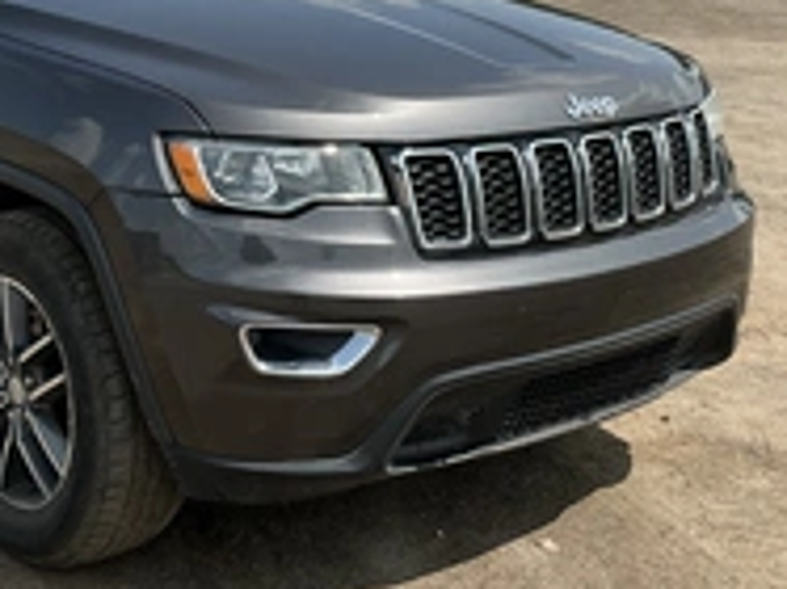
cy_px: 151
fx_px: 1363
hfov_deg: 31.6
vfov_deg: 24.1
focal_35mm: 60
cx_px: 198
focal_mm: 3
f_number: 1.8
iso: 25
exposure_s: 1/1984
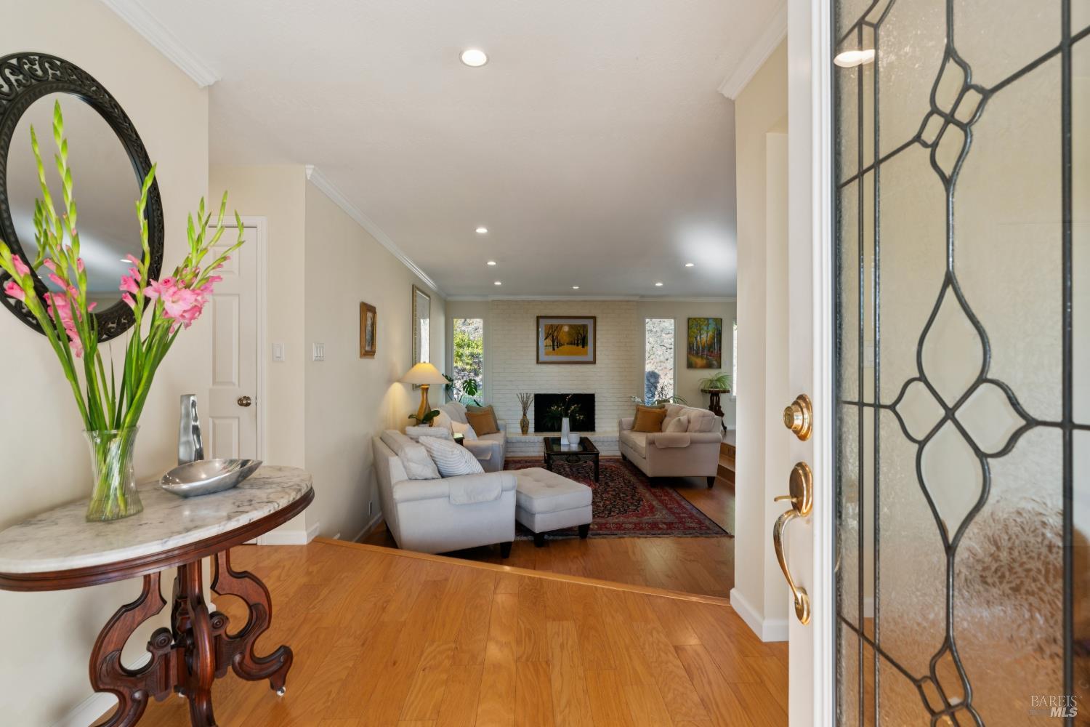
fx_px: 484
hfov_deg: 96.7
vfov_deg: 73.7
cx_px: 545
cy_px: 364
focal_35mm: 16
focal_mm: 16
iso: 320
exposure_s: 1/50
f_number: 9
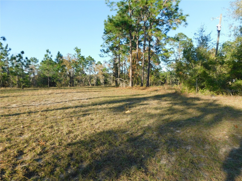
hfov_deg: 73.9
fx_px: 161
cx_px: 121
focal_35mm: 23
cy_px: 90
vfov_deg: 58.9
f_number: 3
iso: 125
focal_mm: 4
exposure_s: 1/500
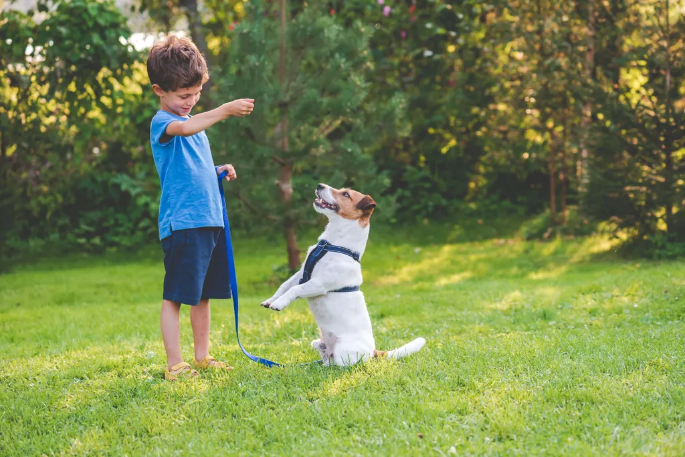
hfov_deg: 19.4
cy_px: 228
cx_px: 342
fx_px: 1999
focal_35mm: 105
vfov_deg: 13.1
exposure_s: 1/1000
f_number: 4.5
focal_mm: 105
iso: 1000
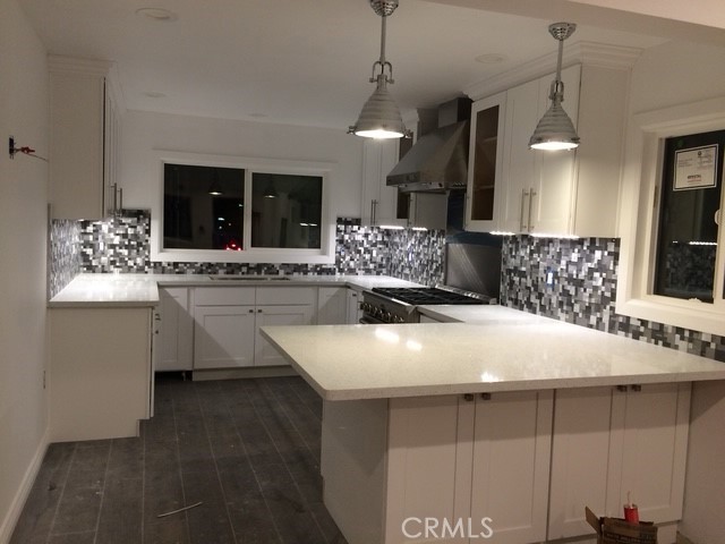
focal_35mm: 30
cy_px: 272
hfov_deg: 60.0
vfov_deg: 46.8
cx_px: 362
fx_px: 628
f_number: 2.2
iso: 80
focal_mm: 4.12
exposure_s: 1/30
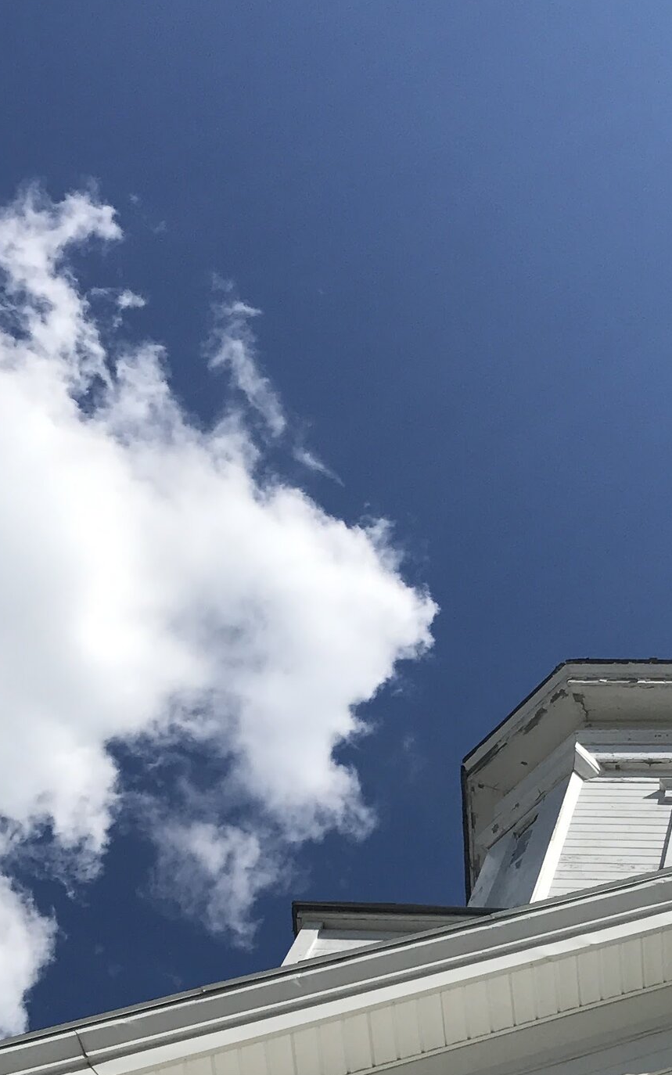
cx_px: 706
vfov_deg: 27.7
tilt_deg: +65.4
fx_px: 2109
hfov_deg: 17.6
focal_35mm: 72
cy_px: 932
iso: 20
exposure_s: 1/5319
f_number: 1.8
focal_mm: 3.99
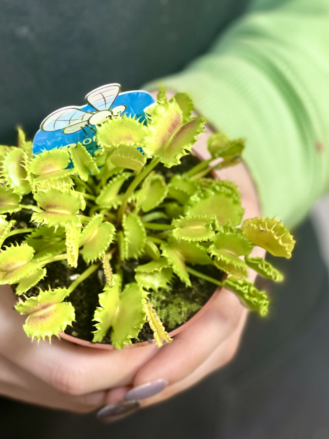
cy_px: 205
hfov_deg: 14.7
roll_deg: +8.4
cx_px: 80
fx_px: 1267
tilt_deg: -42.6
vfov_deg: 19.6
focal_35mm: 100
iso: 160
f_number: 2.2
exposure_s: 1/50
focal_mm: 7.5
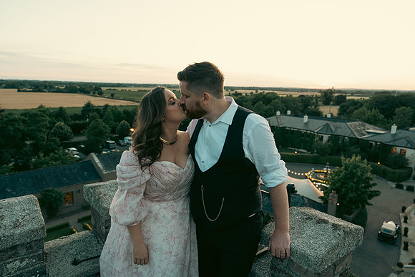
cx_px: 208
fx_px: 277
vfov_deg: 53.2
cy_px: 138
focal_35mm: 24
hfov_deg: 73.7
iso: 640
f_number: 3.5
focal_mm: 24
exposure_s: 1/160
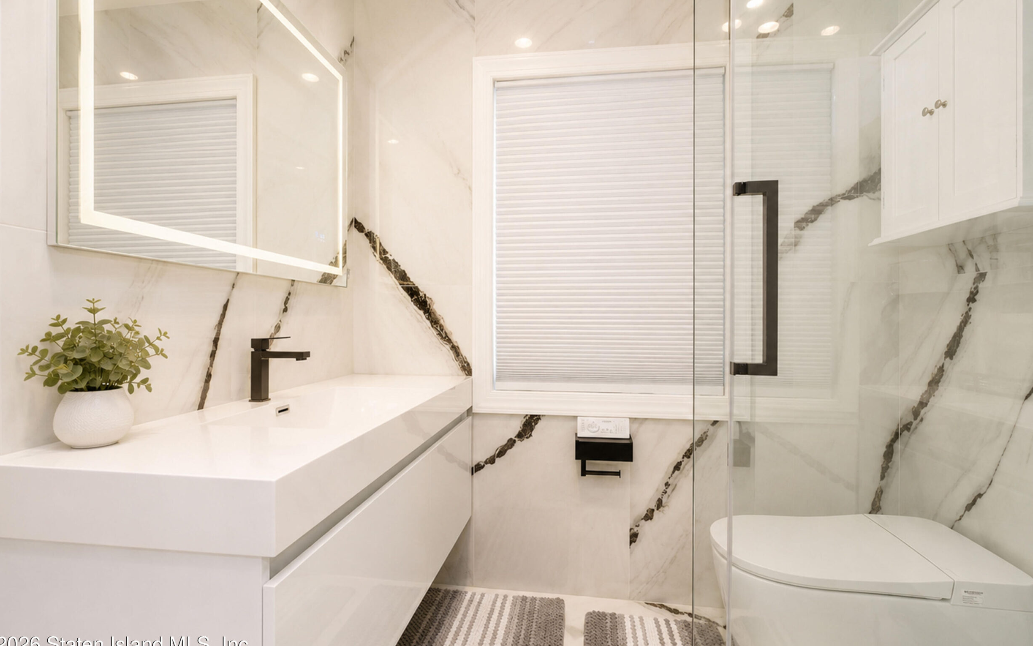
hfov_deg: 97.8
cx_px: 519
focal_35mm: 16
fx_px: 450
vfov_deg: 71.3
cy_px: 317
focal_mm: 10
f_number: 9
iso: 2000
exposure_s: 1/200
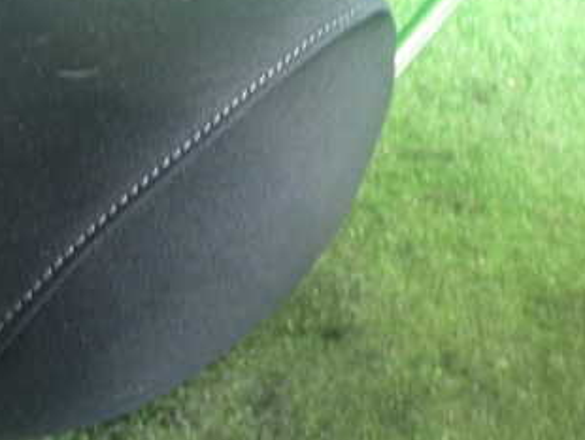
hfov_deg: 32.2
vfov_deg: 24.9
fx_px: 981
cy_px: 94
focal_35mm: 58
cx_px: 102
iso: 800
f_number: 2.3
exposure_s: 1/30
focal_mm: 5.4
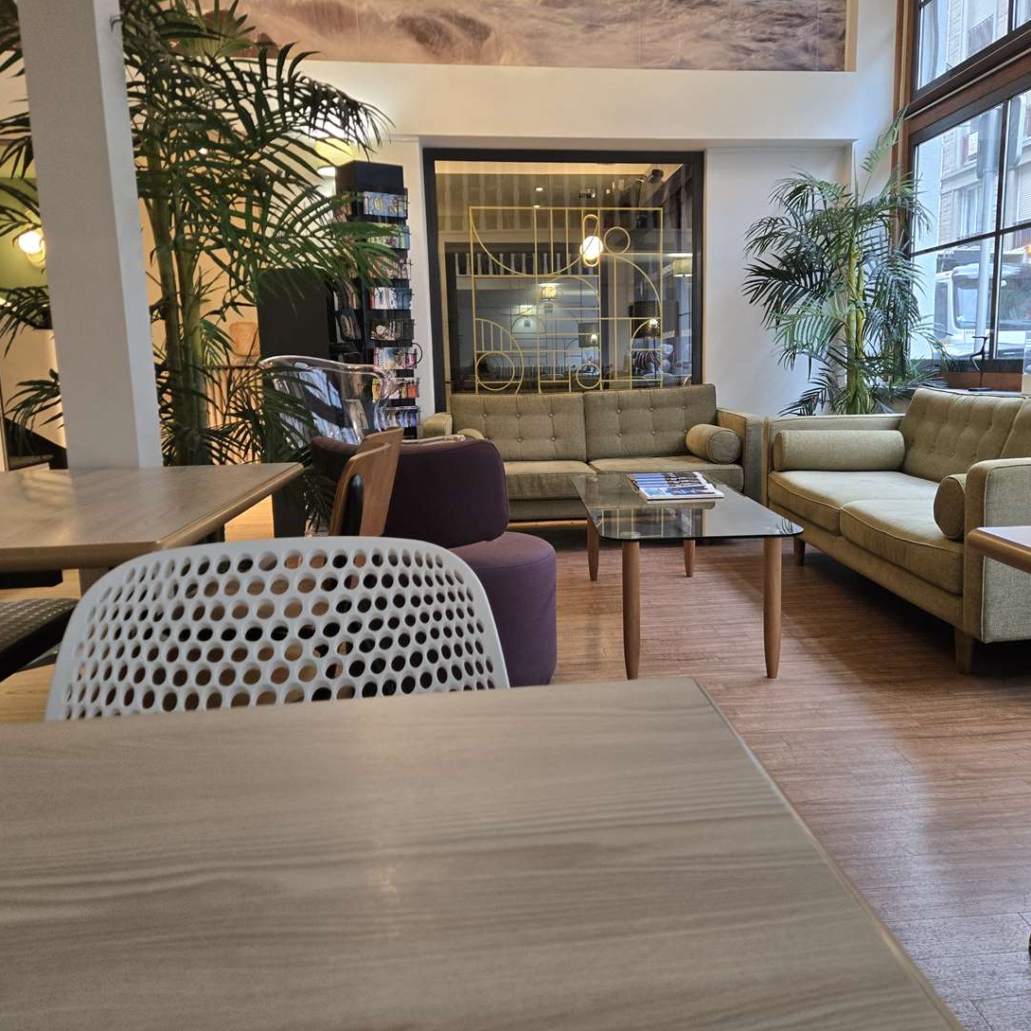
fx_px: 944
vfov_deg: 57.3
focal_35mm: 28
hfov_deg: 56.8
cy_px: 505
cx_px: 629
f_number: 1.8
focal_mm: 5.4
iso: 250
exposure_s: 1/100
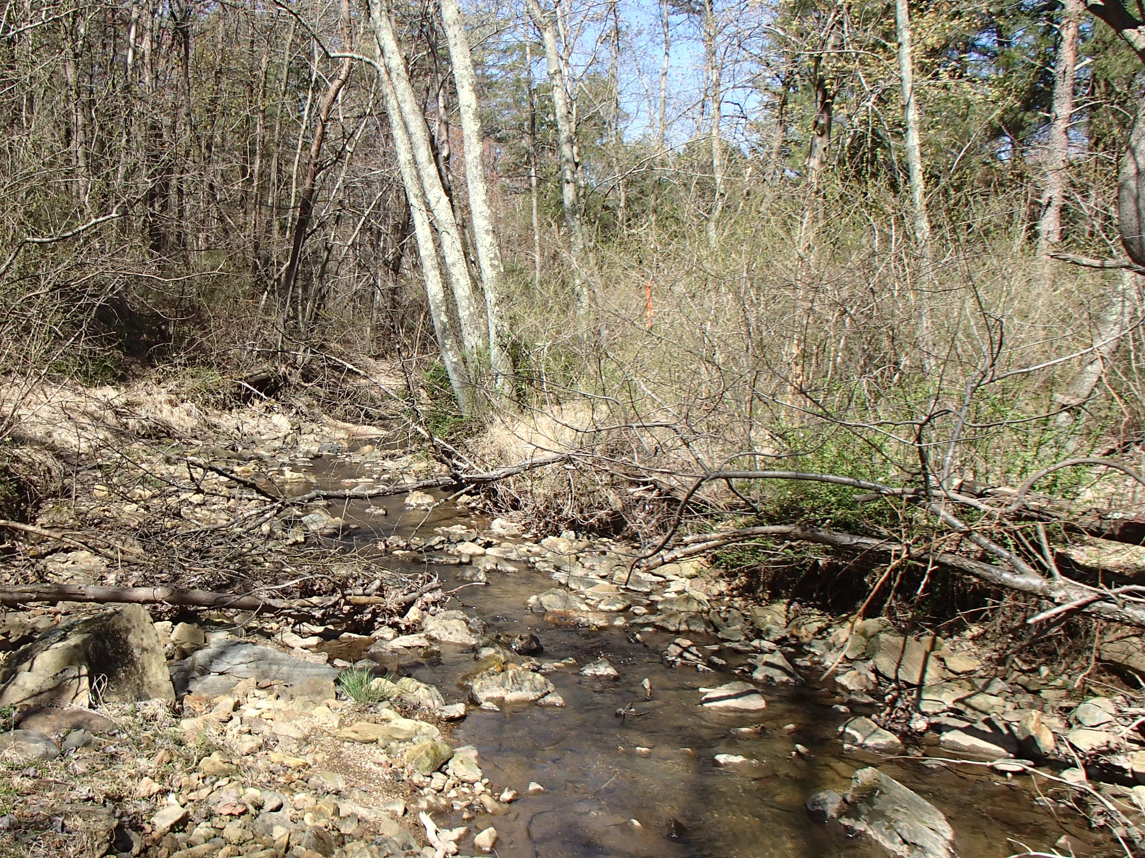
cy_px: 451
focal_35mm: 37
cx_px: 409
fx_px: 1224
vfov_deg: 38.7
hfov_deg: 49.5
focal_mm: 5
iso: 100
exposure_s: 1/400
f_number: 3.9
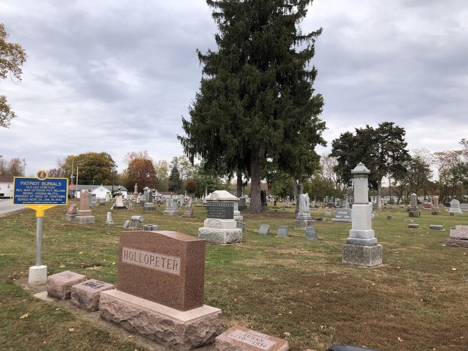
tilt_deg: +3.0
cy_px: 176
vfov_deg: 49.7
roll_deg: +0.6
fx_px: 379
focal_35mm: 28
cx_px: 234
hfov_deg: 63.4
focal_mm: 4
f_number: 1.8
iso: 20
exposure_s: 1/738
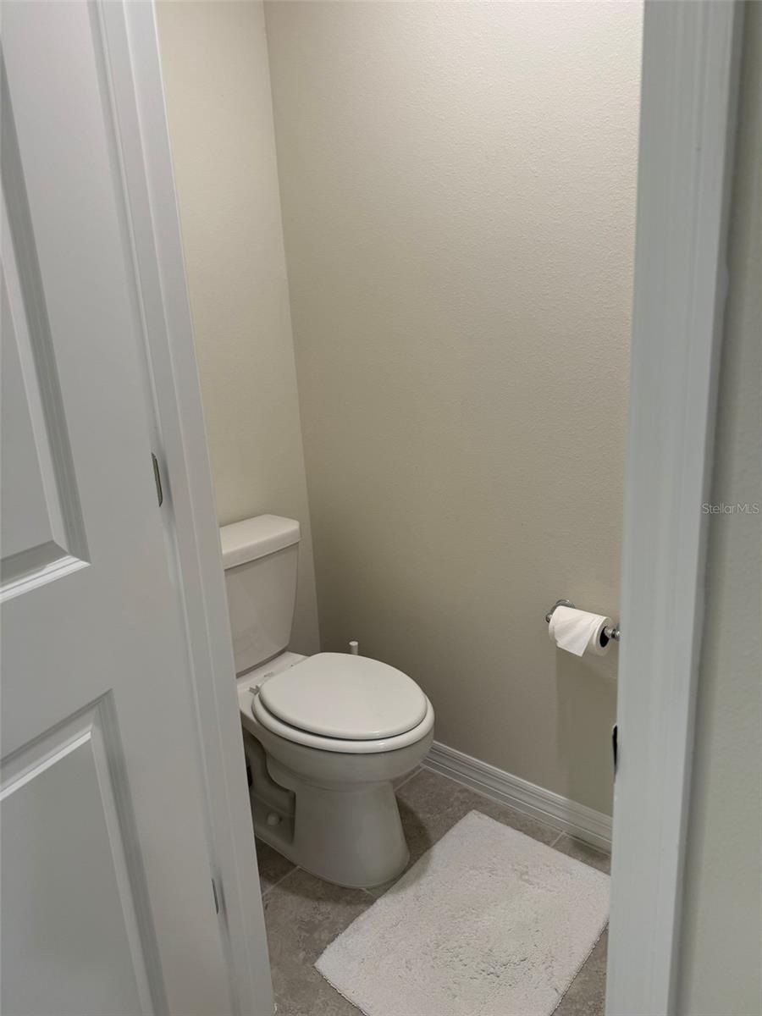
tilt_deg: -14.2
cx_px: 381
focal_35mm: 24
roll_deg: +4.1
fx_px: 704
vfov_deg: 71.6
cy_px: 508
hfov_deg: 56.8
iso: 125
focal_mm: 6.76
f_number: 1.78
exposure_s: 1/120
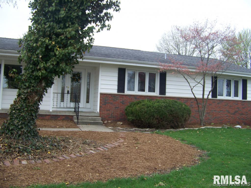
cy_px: 94
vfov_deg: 39.7
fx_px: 261
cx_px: 126
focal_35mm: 36
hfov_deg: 51.3
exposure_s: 1/400
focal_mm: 5.85
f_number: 2.8
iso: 64
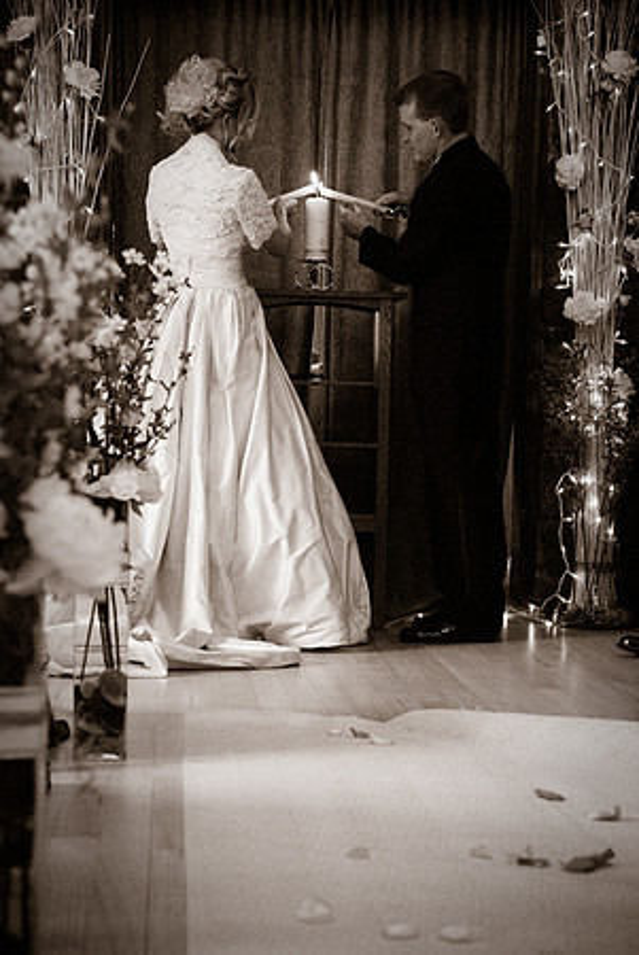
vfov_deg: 29.8
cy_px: 478
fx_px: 1793
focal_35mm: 68
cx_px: 320
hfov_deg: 20.2
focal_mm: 45
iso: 1600
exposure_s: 1/60
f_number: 4
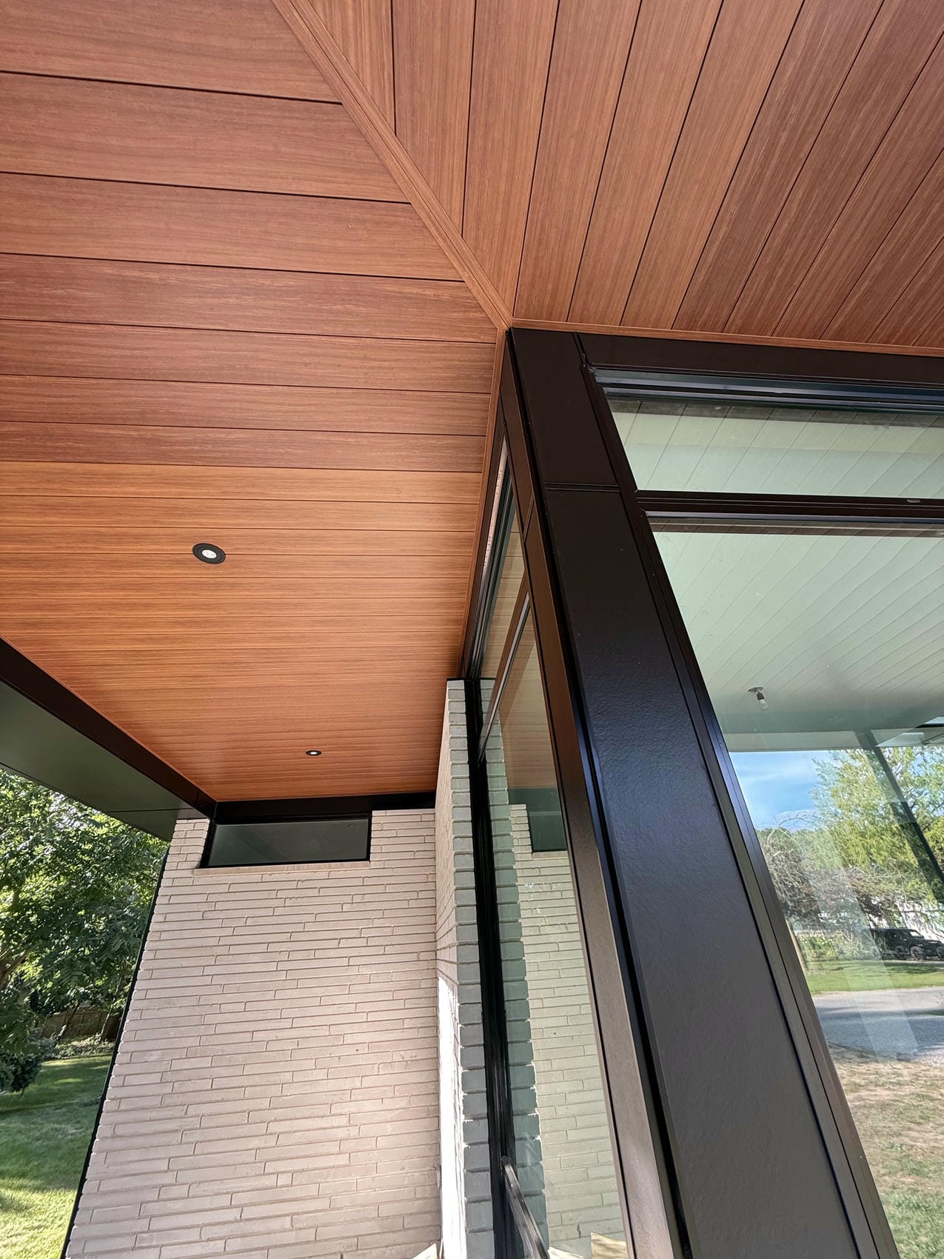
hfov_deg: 85.7
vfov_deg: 102.1
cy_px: 630
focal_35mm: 14
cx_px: 472
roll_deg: +3.2
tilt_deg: +33.9
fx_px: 509
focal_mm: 2.22
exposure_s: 1/99
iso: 100
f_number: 2.2
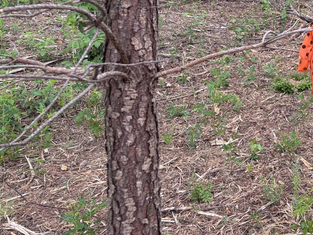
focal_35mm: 65
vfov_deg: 21.8
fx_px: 588
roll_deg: -2.8
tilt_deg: -7.1
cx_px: 389
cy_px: 4
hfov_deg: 26.1
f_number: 1.6
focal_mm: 5.96
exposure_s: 1/169
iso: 40
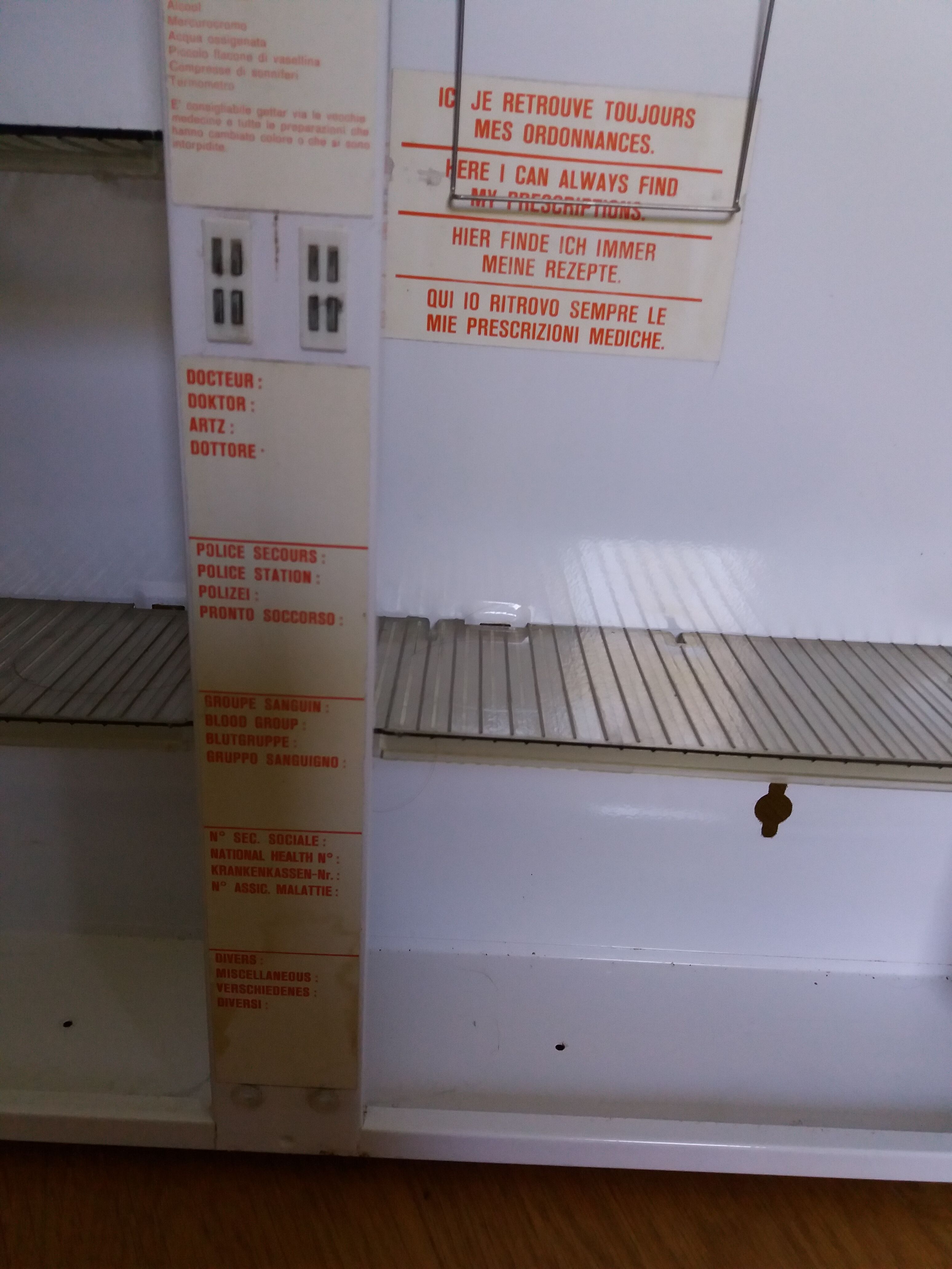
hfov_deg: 49.7
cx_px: 476
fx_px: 1027
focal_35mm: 28
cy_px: 634
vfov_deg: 63.4
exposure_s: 1/33
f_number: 1.9
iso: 160
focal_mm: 3.7
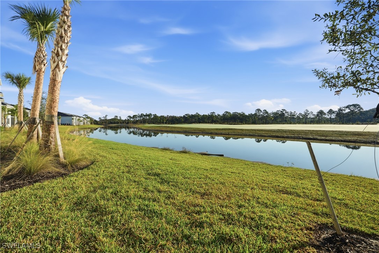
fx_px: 168
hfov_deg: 96.7
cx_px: 190
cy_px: 126
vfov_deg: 73.7
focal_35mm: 16
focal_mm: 16
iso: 400
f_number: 9
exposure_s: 1/4000
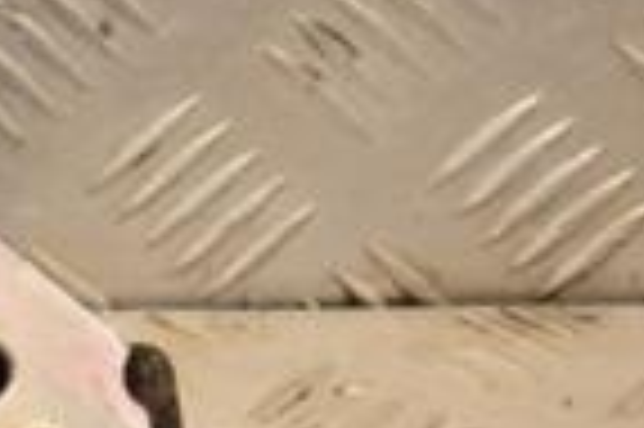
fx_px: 6540
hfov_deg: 5.5
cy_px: 45
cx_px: -563
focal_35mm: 366
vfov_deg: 3.7
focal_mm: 58
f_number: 5.3
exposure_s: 1/200
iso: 800
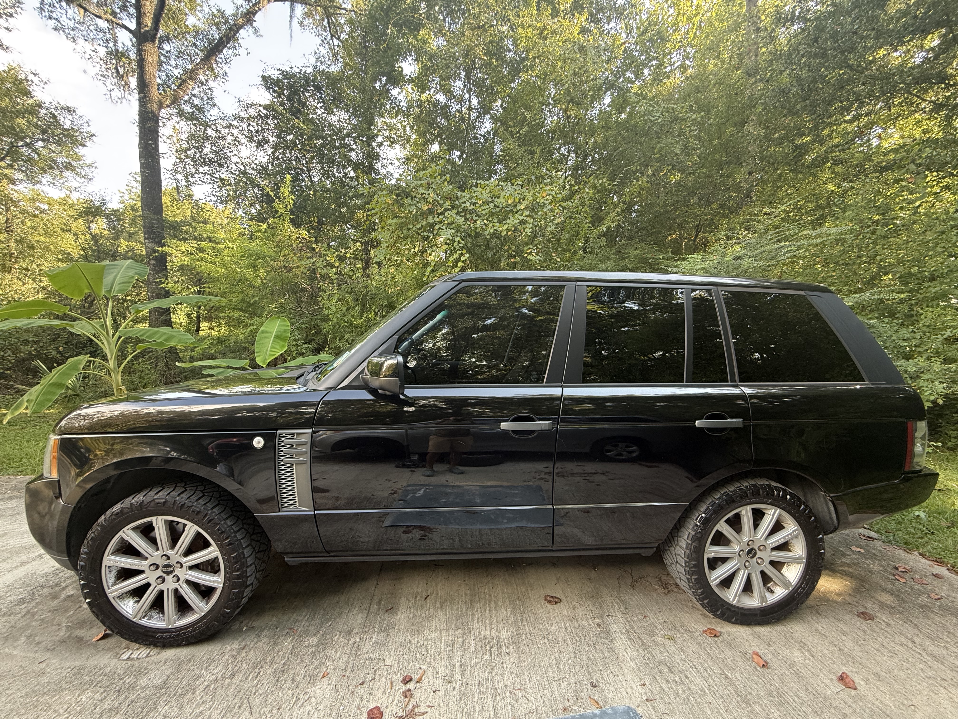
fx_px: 387
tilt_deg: -4.1
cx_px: 479
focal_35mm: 14
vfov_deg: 85.7
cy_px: 360
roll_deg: -0.7
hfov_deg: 102.1
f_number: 2.2
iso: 125
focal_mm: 2.22
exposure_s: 1/99
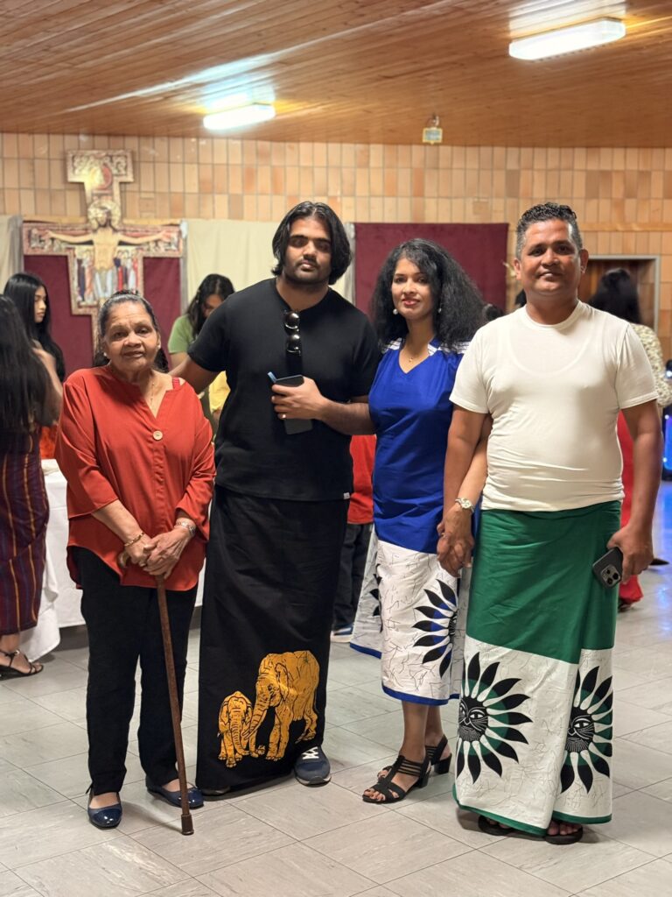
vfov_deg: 39.7
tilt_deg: -6.0
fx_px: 1242
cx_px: 336
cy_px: 448
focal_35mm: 48
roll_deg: -0.2
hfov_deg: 30.3
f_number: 1.78
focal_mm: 6.76
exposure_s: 1/25
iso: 500
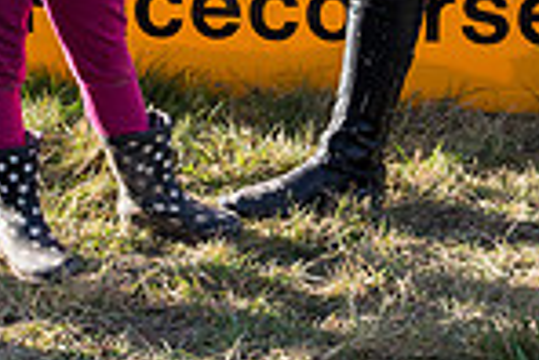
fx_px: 1783
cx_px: 36
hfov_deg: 16.9
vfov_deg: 10.9
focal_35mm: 119
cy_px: -247
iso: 160
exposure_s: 1/400
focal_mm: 24
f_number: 5
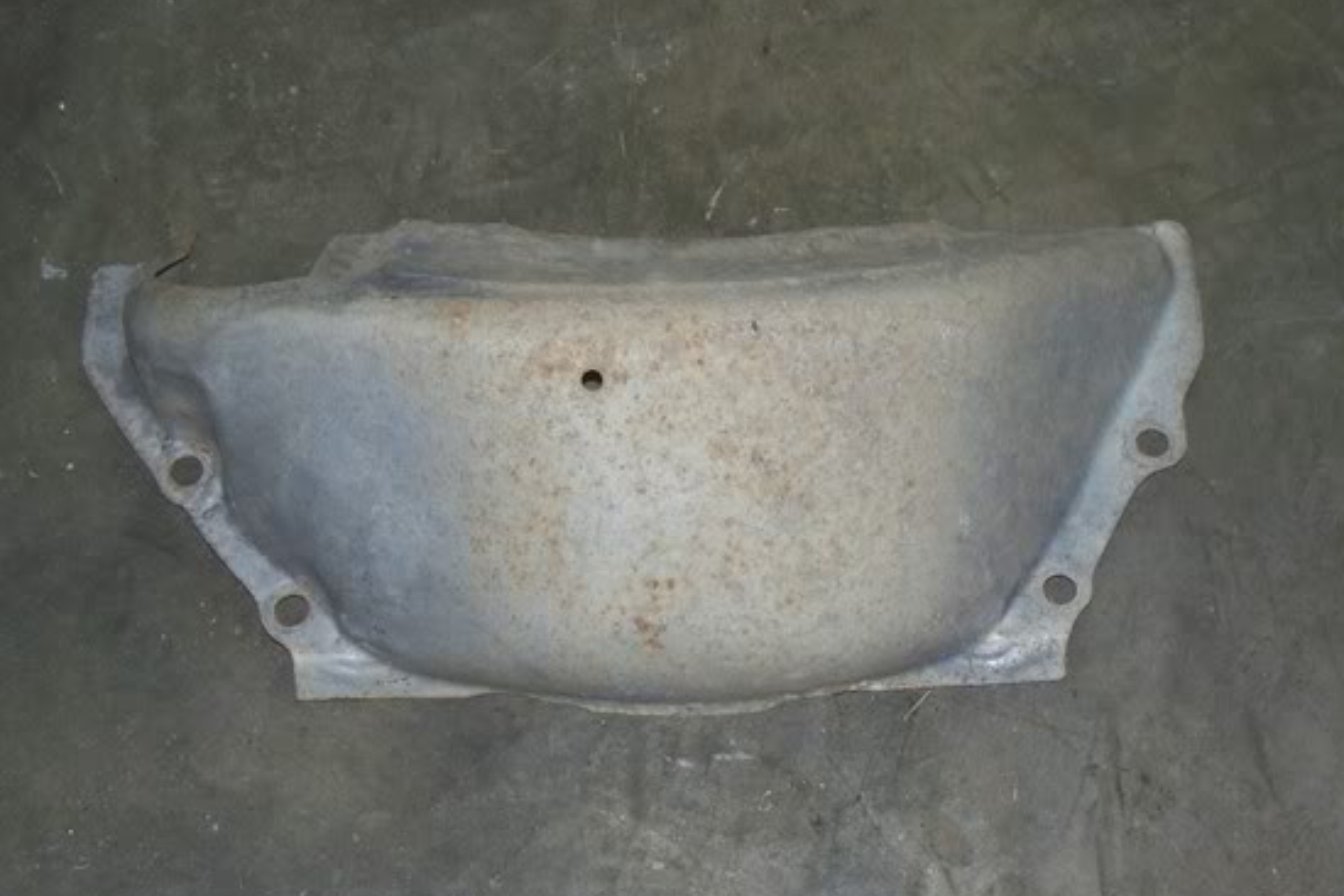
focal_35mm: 74
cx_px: 666
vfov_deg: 18.4
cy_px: 497
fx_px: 2762
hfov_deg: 27.3
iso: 200
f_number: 3.1
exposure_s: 1/40
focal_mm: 12.89
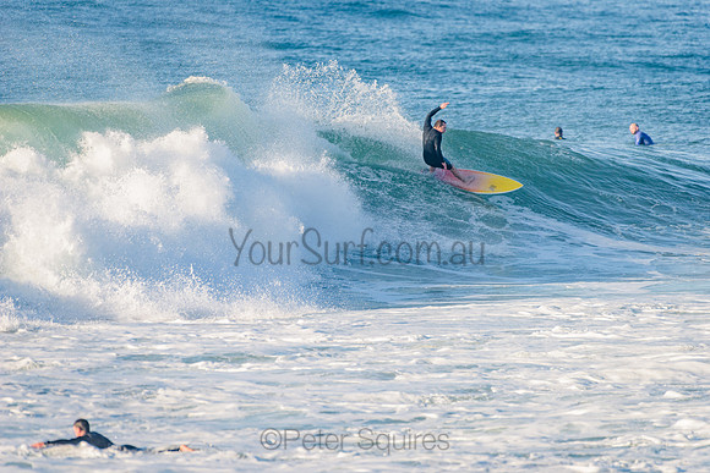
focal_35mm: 500
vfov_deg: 2.8
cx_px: 355
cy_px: 236
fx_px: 9863
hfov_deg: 4.1
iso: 220
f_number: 5.6
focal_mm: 500
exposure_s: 1/1600
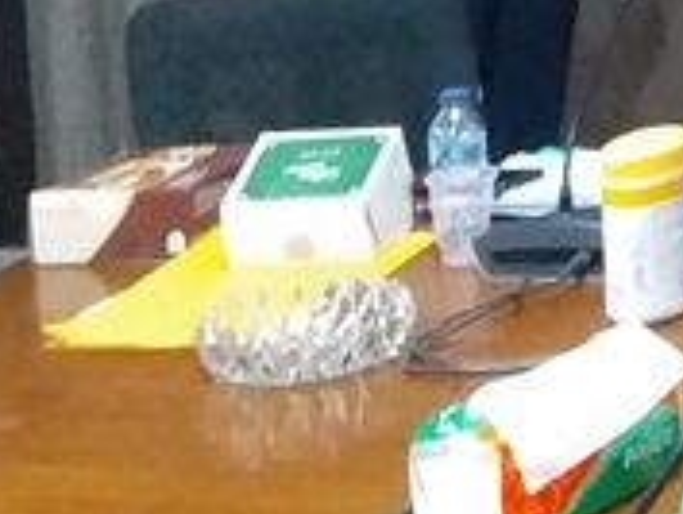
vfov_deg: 12.3
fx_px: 2211
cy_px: -348
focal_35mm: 112
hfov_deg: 15.3
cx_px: 1204
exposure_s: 1/17
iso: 400
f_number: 2.2
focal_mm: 3.3
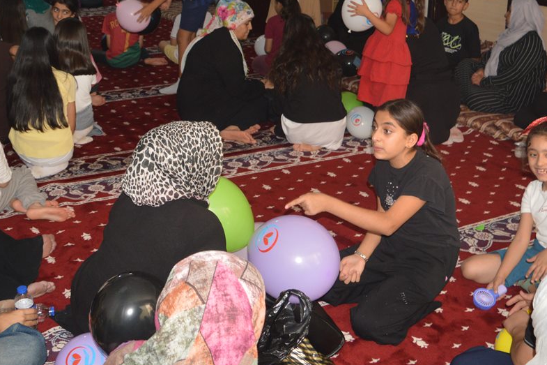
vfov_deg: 28.1
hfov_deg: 41.8
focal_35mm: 47
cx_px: 223
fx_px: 714
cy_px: 78
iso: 560
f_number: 3.5
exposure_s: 1/60
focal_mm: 18
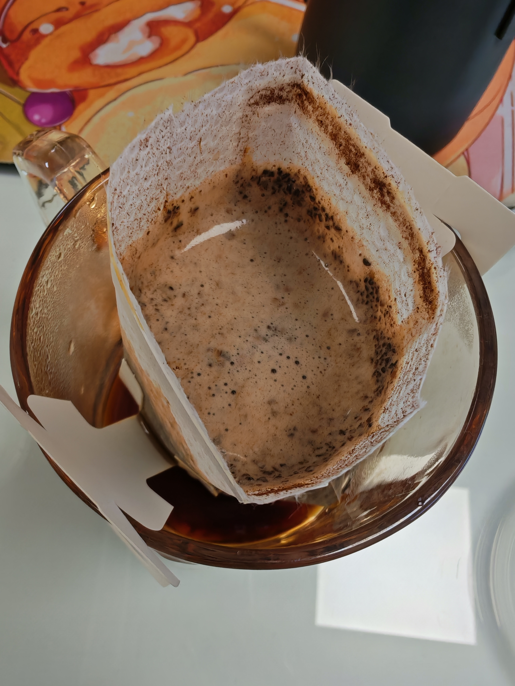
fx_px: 476
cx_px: 258
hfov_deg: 56.8
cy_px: 343
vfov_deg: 71.6
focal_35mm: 24
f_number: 2.2
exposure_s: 1/50
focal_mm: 1.96
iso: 64
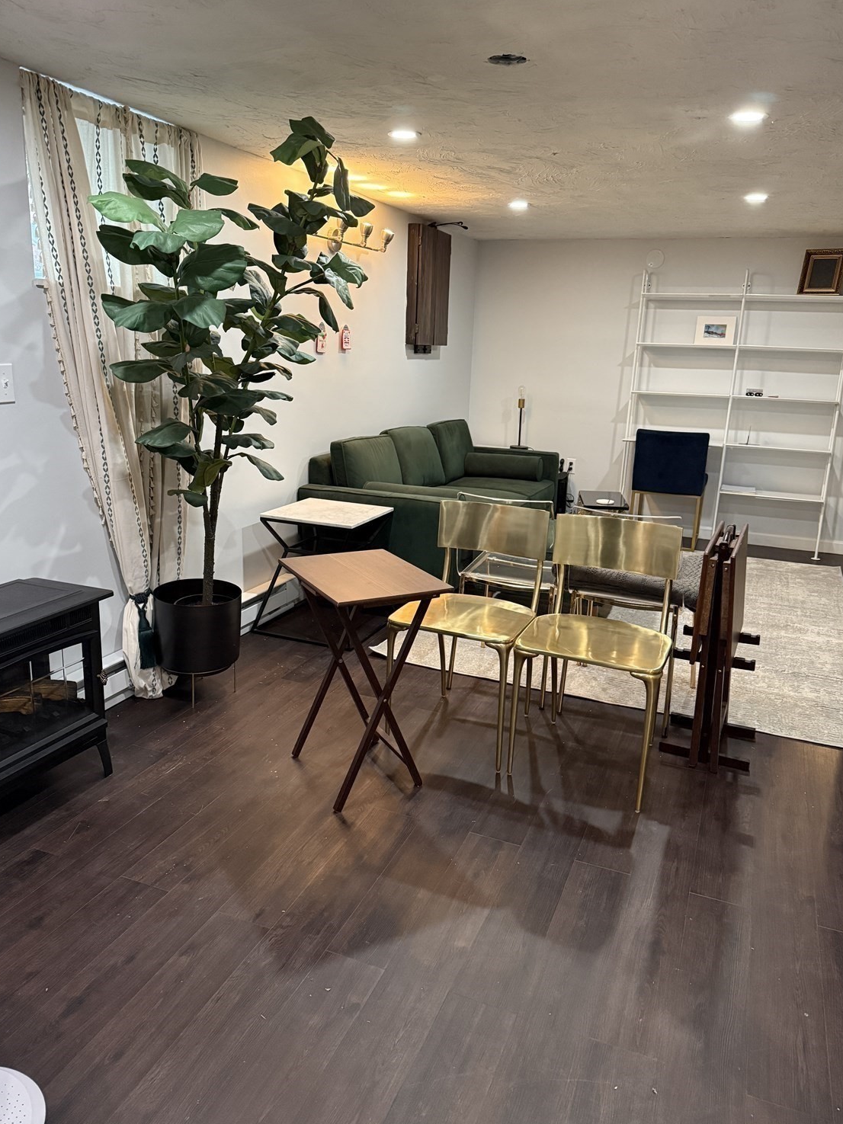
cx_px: 428
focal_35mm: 25
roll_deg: -1.8
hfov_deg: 54.9
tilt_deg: -12.9
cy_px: 544
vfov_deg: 69.4
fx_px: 812
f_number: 1.78
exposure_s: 1/60
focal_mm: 6.76
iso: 800
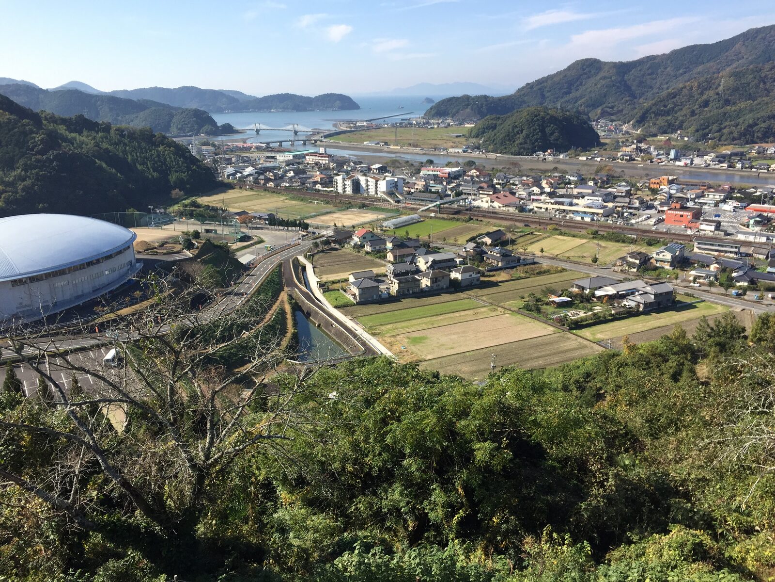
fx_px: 649
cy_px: 291
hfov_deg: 61.7
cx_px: 388
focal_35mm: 29
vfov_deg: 48.2
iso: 32
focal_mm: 4.15
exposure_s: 1/1582
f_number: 2.2
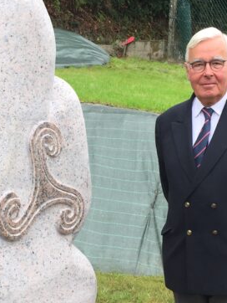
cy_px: 236
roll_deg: -1.3
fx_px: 716
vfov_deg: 23.5
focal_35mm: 82
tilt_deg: -8.7
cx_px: 114
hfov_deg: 18.0
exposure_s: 1/144
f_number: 2.2
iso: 32
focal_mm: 4.15
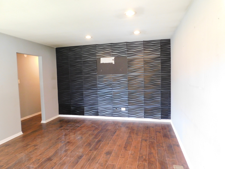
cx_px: 112
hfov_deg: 73.9
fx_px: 149
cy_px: 84
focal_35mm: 23
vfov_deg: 58.9
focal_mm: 4
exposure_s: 1/30
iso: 400
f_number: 3
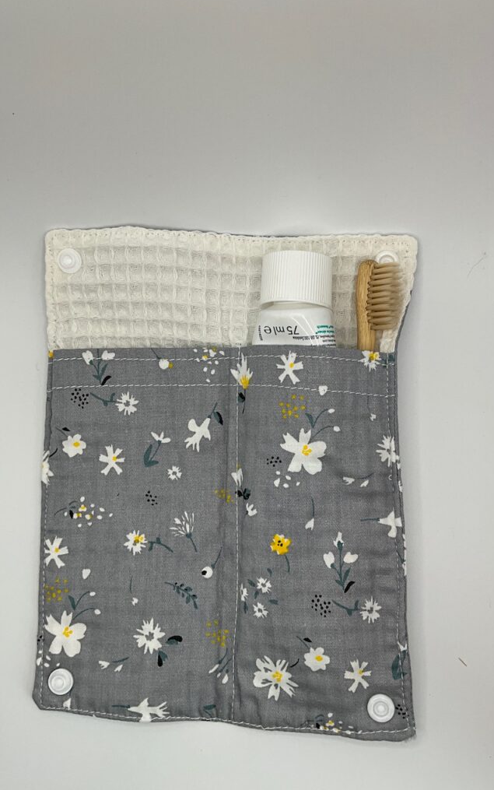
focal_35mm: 31
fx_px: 667
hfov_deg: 40.6
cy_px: 393
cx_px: 274
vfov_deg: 61.2
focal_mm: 3
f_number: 1.8
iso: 25
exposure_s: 1/355
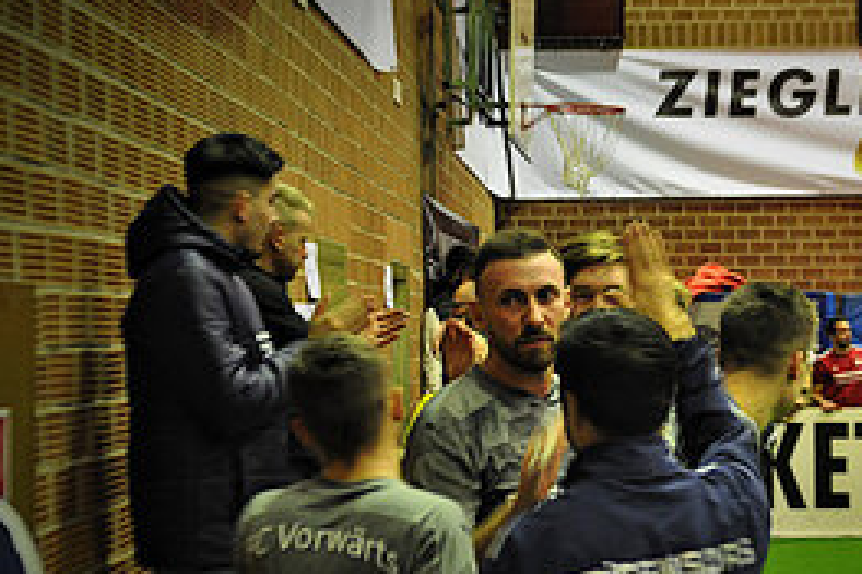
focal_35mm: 103
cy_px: 338
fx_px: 2459
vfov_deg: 13.3
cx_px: 623
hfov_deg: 19.8
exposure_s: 1/15
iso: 1600
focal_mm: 45
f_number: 4.8
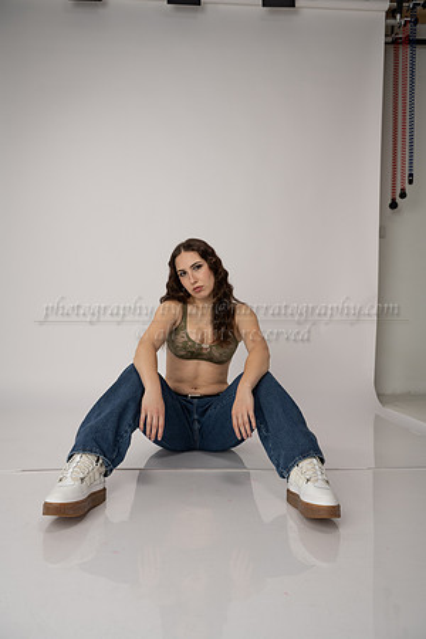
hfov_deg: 46.4
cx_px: 213
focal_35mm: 28
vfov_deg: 65.5
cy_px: 320
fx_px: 497
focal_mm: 28
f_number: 5
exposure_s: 1/200
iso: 200
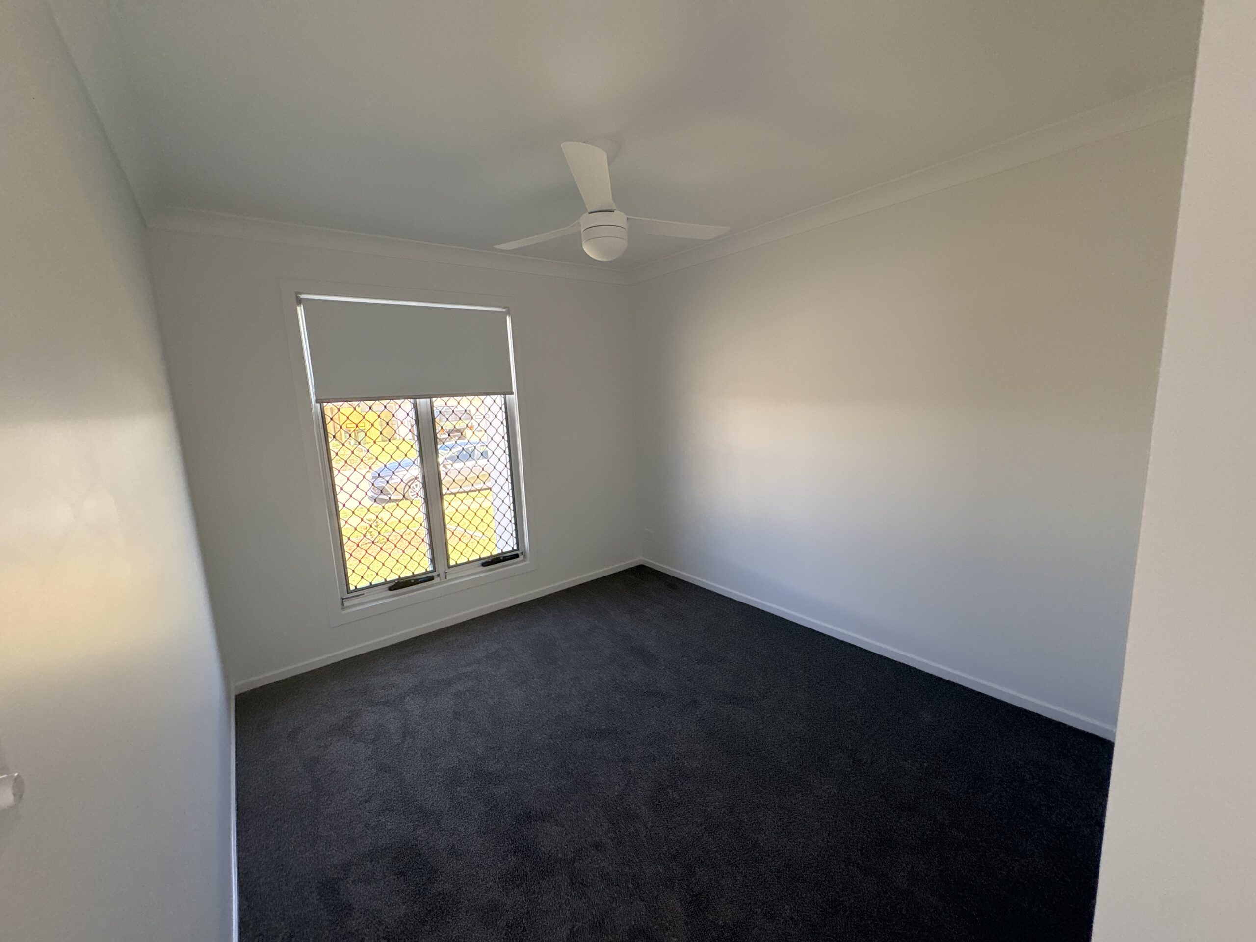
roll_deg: +3.7
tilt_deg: -10.8
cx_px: 628
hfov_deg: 102.1
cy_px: 471
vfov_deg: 85.7
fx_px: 508
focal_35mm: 14
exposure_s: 1/119
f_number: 2.2
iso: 100
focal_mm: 2.22
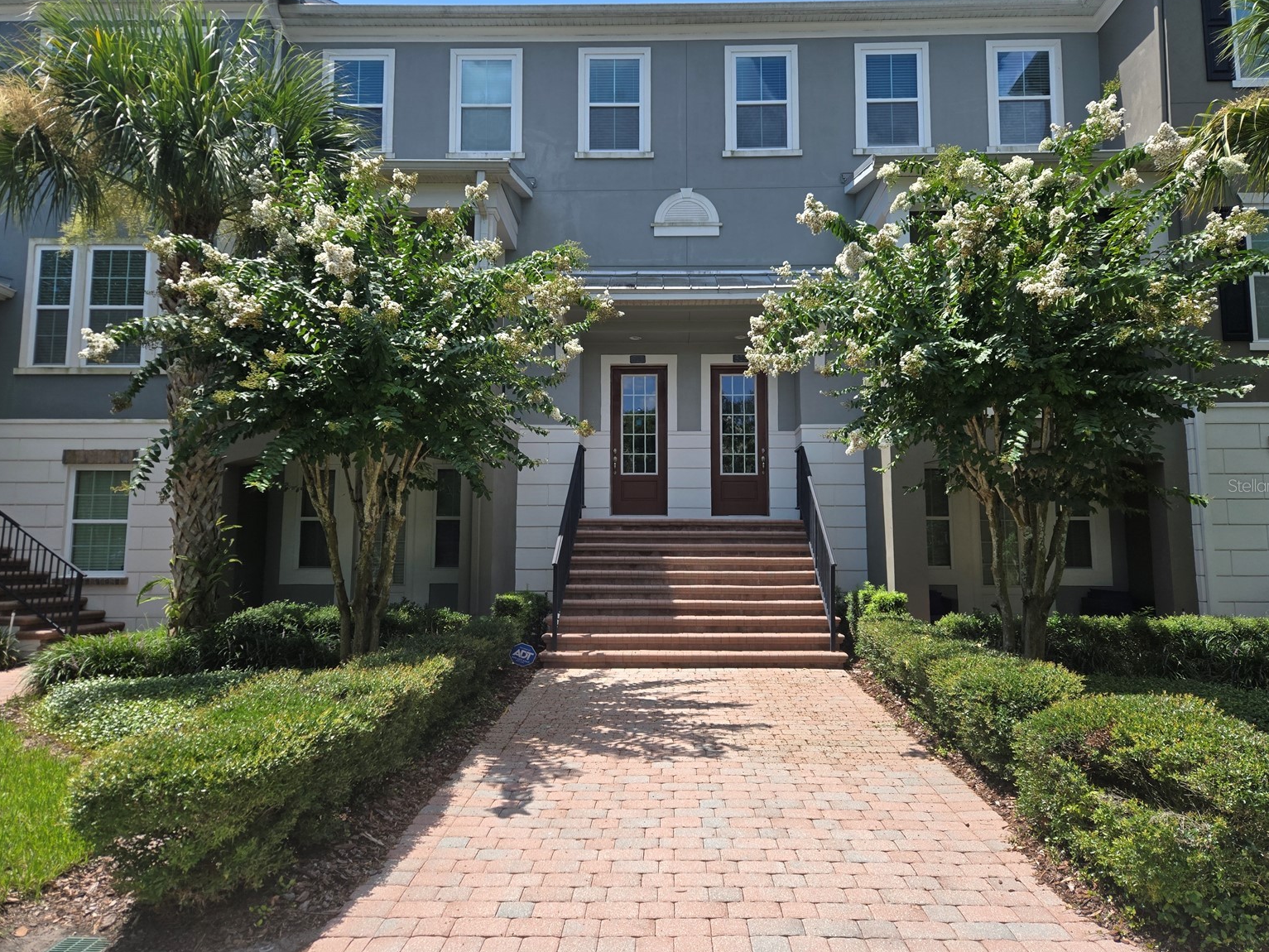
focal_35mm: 24
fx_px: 880
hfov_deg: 71.6
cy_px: 485
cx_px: 644
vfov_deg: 56.8
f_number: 1.8
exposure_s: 1/2921
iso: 64
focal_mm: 5.4
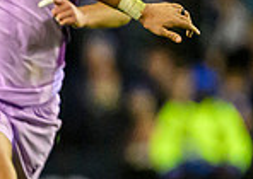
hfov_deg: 0.8
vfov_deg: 0.5
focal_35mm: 2612
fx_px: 18726
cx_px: -276
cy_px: 249
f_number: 2.8
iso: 10000
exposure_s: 1/2000
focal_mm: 400
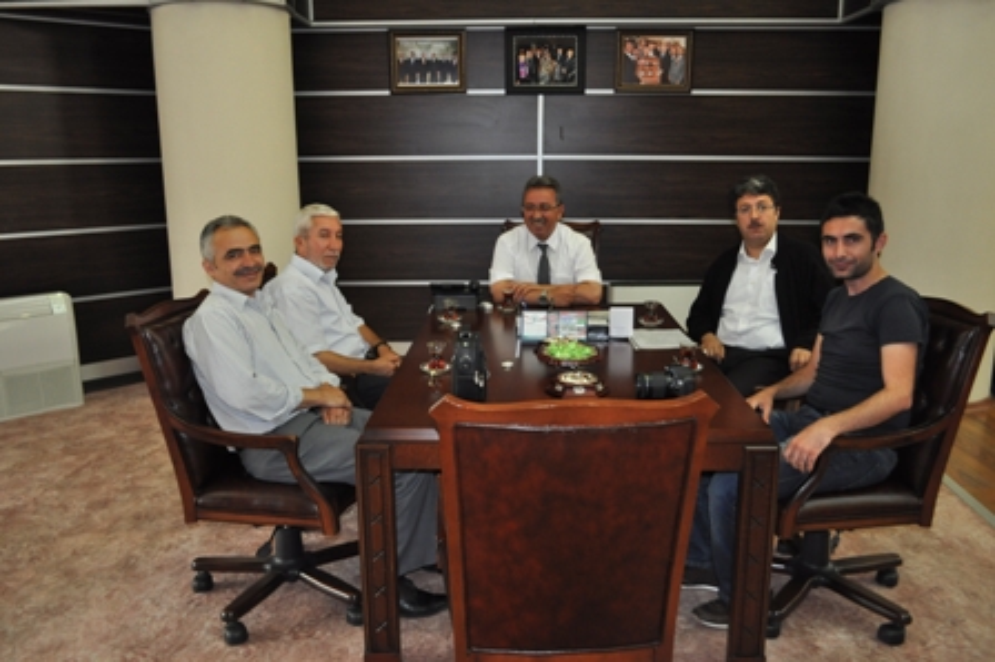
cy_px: 331
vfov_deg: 43.5
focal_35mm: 30
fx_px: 829
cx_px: 498
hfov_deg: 62.0
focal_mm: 20
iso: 800
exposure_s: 1/60
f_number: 3.8
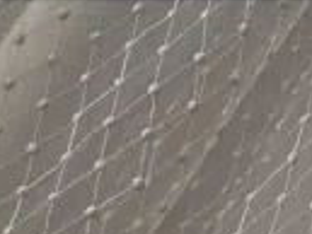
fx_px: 1074
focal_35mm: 119
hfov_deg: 13.2
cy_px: 345
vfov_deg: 11.9
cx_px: -397
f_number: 1.78
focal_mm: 6.86
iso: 320
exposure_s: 1/60
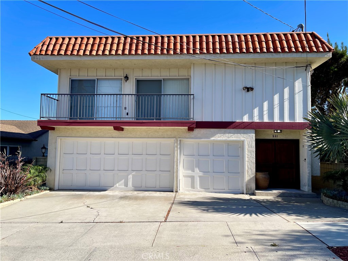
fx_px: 251
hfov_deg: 69.4
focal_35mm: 25
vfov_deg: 54.9
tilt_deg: +3.9
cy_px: 130
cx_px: 174
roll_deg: -1.6
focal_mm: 5.1
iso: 32
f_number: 1.6
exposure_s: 1/2336
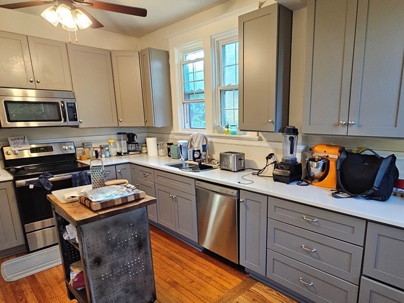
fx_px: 233
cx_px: 241
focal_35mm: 20
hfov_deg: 80.9
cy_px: 172
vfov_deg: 65.6
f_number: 2.2
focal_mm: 2.2
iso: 320
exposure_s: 1/60
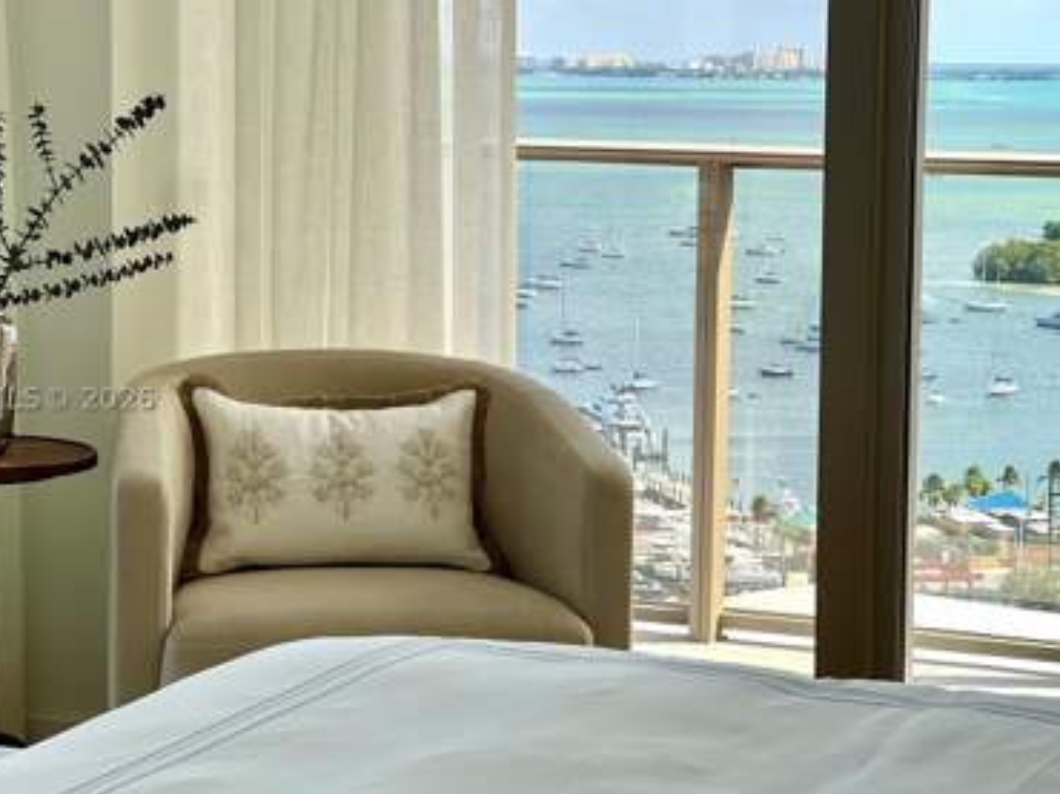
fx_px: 3060
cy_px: 398
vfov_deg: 14.8
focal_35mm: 100
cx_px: 418
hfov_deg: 19.6
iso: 20
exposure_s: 1/125
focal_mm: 9
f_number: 2.8
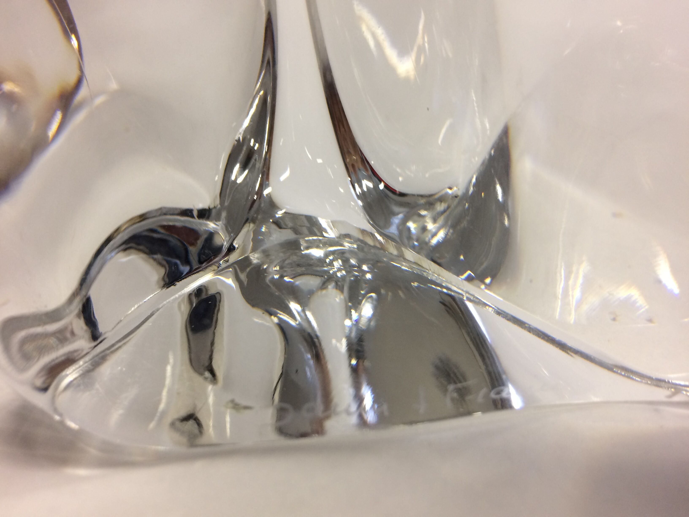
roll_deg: -0.7
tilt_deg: -26.8
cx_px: 344
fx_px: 577
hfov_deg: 61.7
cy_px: 258
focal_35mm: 29
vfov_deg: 48.2
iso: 64
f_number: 2.2
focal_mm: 4.15
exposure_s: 1/33
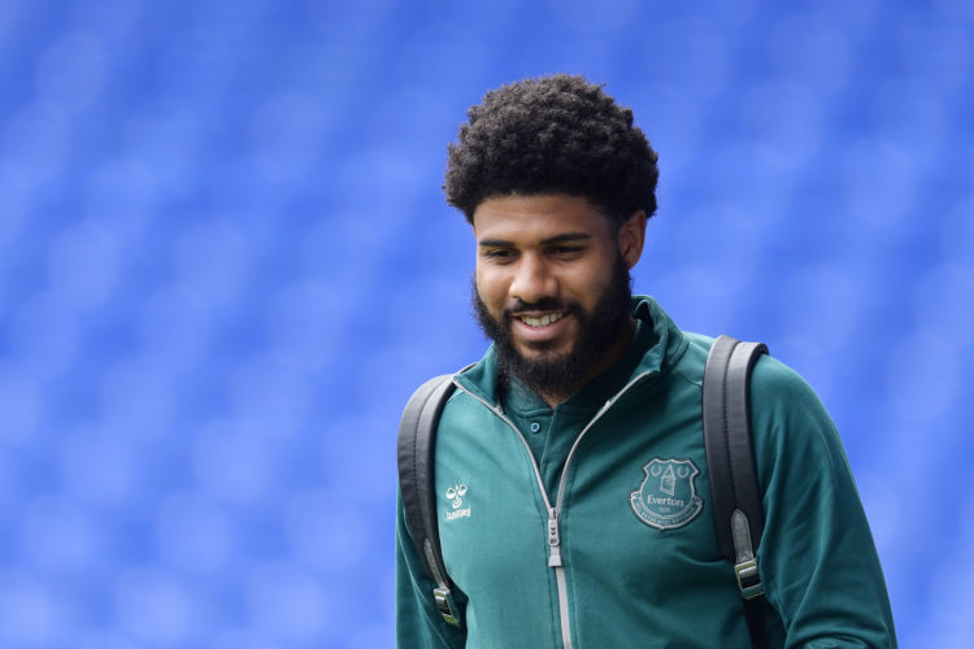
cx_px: 487
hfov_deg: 5.2
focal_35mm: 400
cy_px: 324
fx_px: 10821
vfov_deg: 3.4
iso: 250
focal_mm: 400
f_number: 2.8
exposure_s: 1/1250
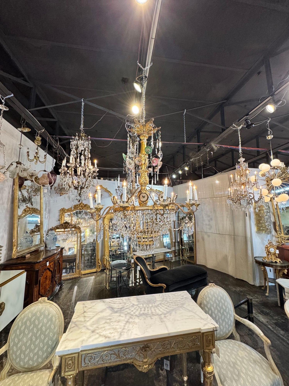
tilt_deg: +7.2
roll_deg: +0.4
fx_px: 156
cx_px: 144
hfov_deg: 85.7
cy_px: 193
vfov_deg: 102.1
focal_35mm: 14
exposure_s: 1/60
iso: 250
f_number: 2.2
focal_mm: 2.22
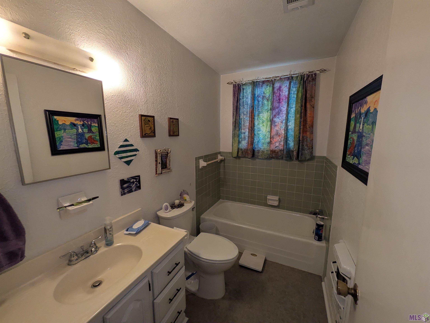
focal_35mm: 14
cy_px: 162
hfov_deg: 102.1
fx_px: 174
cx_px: 215
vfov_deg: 85.7
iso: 198
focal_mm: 1.83
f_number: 2.2
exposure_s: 1/120
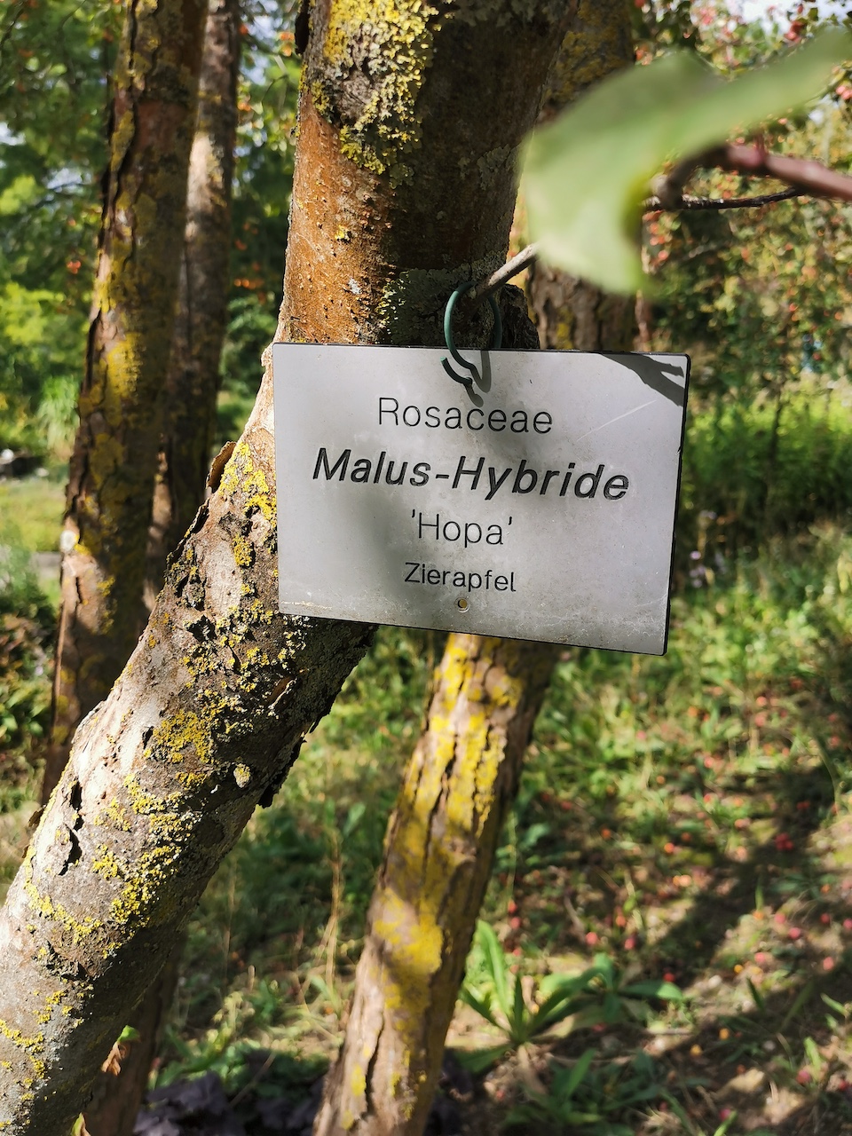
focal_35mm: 30
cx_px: 426
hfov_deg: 46.8
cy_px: 568
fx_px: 985
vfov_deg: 60.0
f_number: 1.8
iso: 50
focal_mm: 5.58
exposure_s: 1/1473
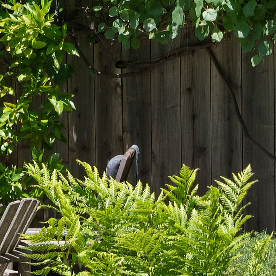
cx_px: -255
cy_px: 7
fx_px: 1317
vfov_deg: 11.8
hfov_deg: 11.0
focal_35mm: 146
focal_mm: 19
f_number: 5
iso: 400
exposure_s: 1/500
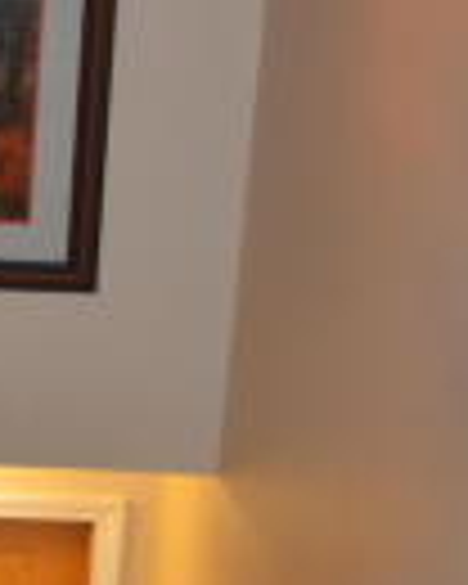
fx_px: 2701
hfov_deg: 9.8
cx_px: -36
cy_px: 533
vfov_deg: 12.3
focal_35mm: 156
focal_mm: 30
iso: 640
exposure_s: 1/60
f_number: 4.5
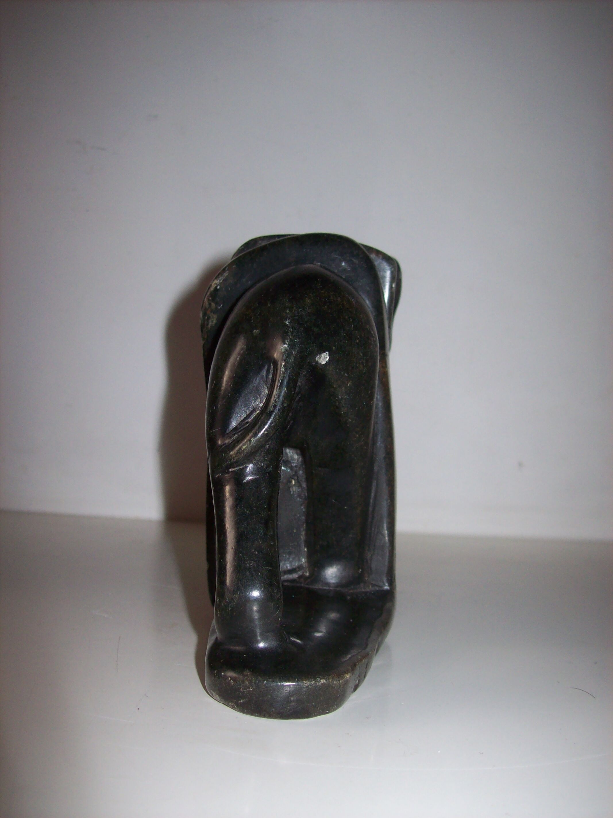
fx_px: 851
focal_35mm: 36
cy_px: 409
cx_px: 306
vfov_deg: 51.4
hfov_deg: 39.6
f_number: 2.7
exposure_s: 1/64
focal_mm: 6
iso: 80
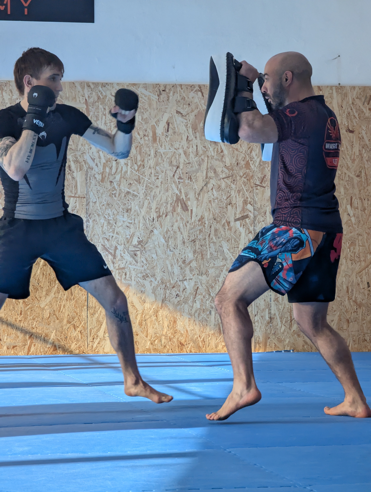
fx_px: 1668
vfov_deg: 16.8
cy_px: 246
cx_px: 186
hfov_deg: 12.7
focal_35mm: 117
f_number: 3.5
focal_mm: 19
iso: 237
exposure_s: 1/480
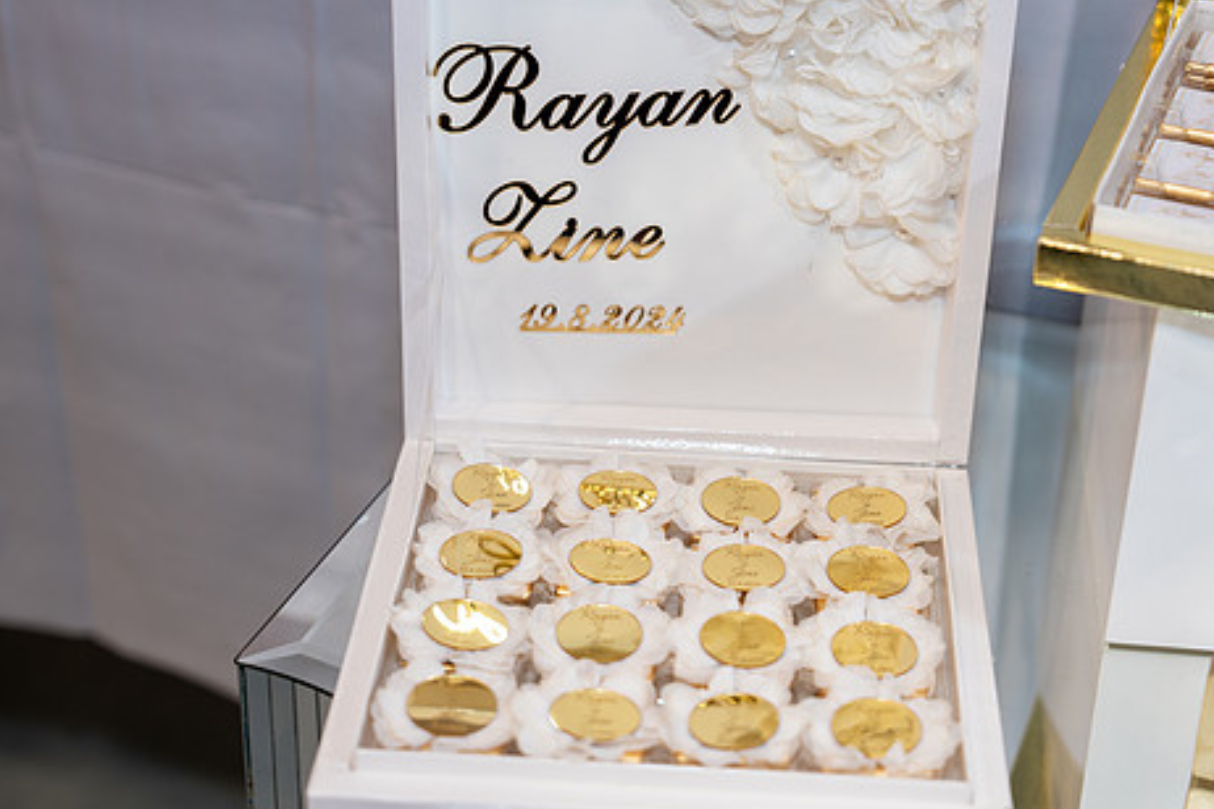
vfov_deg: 19.7
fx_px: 2327
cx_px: 673
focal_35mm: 69
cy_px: 393
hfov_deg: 29.2
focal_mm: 55
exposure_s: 1/160
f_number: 2.8
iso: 800
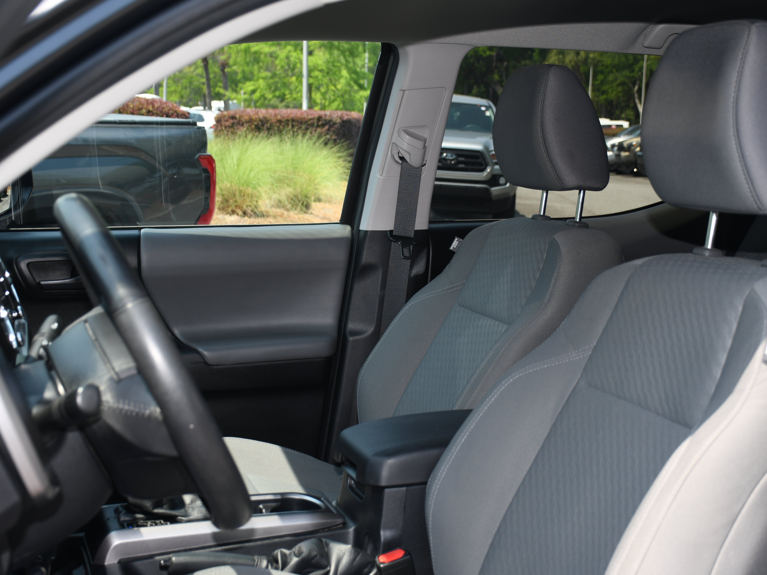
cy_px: 307
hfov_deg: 34.3
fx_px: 1241
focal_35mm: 56
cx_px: 419
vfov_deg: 26.1
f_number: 4.2
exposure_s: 1/250
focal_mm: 32
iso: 100
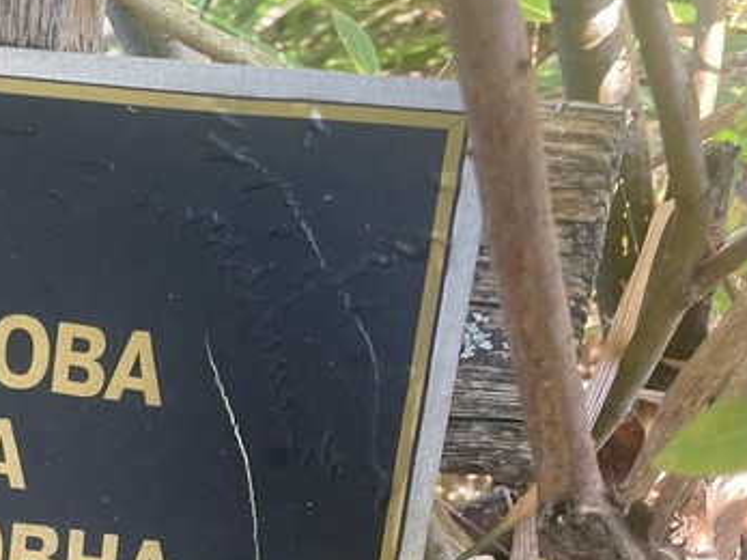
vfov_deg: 23.9
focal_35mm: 60
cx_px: 11
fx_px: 1294
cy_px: 474
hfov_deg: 30.1
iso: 80
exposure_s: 1/121
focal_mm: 4.2
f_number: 1.6
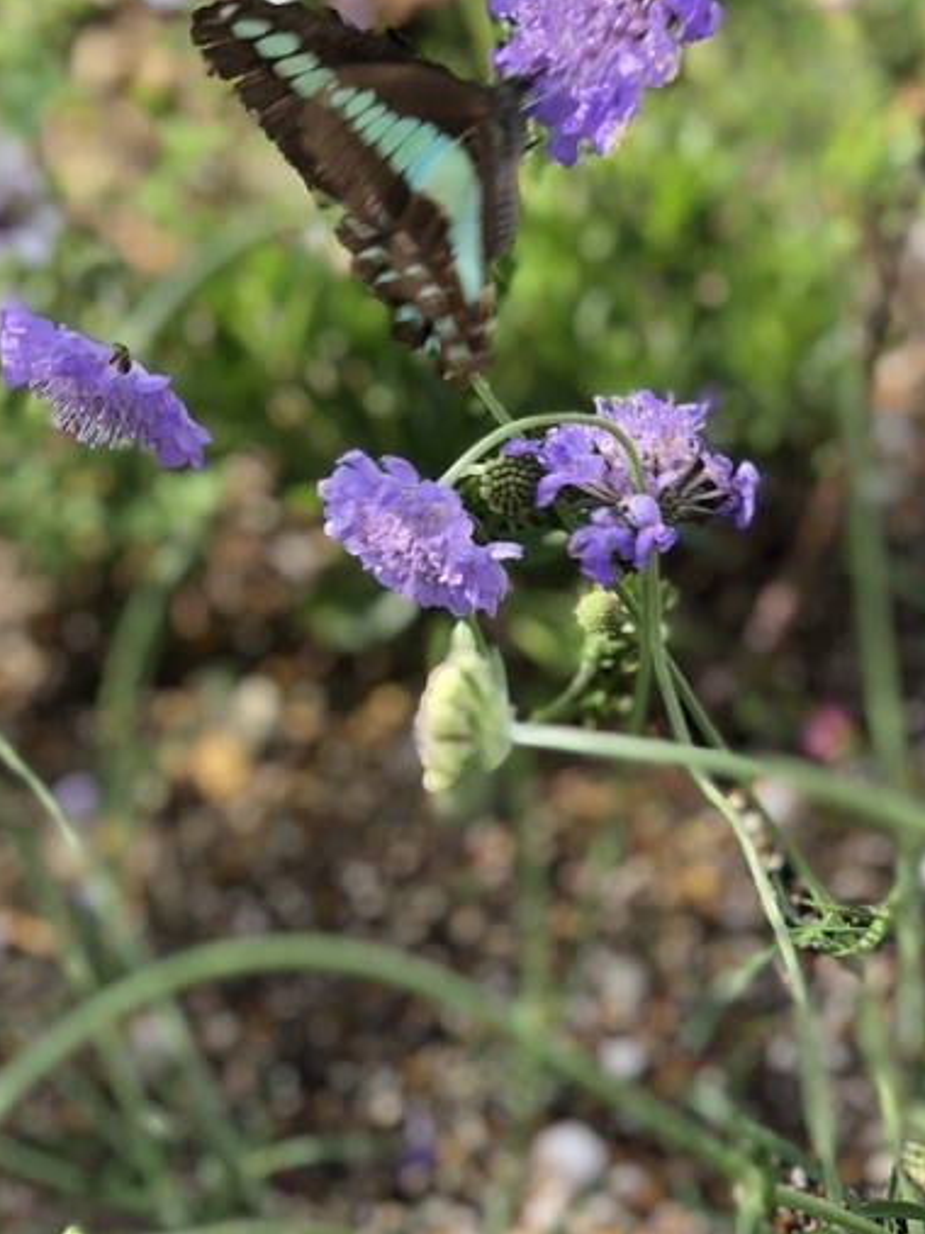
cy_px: 672
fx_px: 2923
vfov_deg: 23.8
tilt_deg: -41.4
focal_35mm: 82
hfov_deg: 18.0
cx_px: 489
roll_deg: +16.0
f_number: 2.4
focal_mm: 6
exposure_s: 1/125
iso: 16
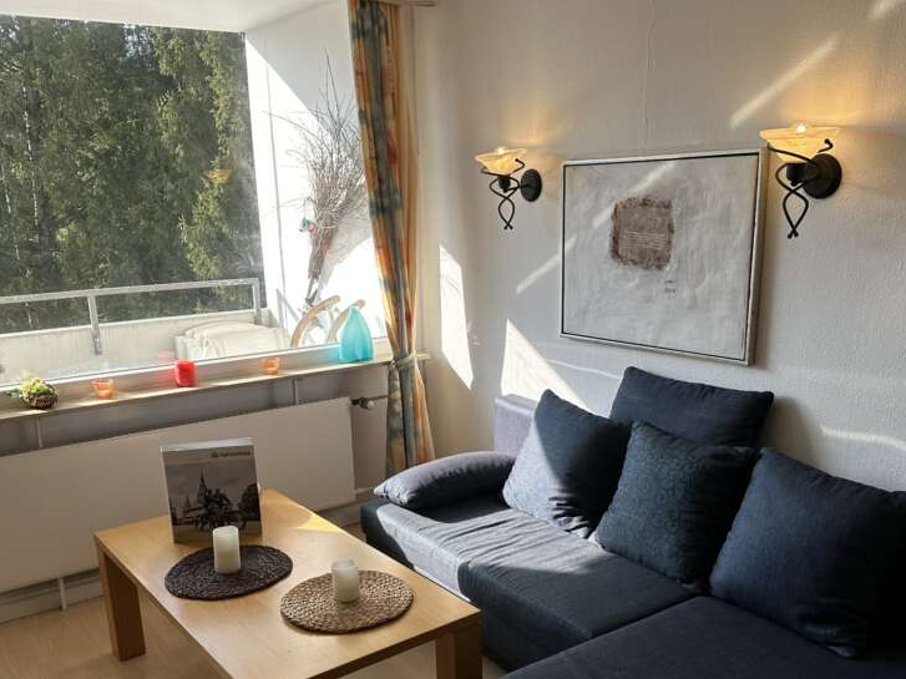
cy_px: 426
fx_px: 864
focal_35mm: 33
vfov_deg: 42.6
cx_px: 452
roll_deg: +1.5
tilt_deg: -15.1
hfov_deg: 55.4
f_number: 1.78
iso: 80
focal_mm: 6.86
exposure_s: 1/694
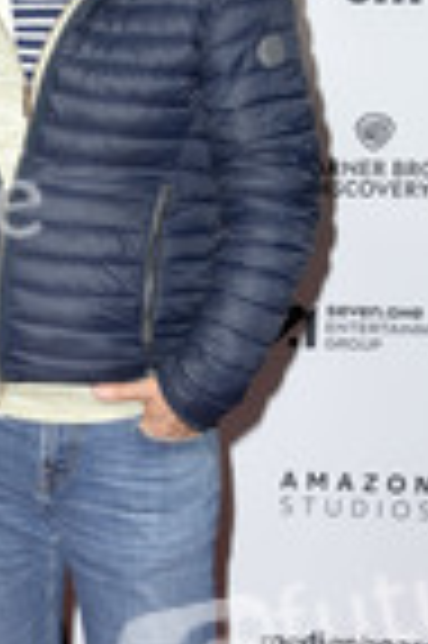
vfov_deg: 18.2
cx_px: -59
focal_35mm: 112
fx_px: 2002
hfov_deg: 12.0
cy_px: 437
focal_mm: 40
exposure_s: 1/250
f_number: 6.3
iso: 400
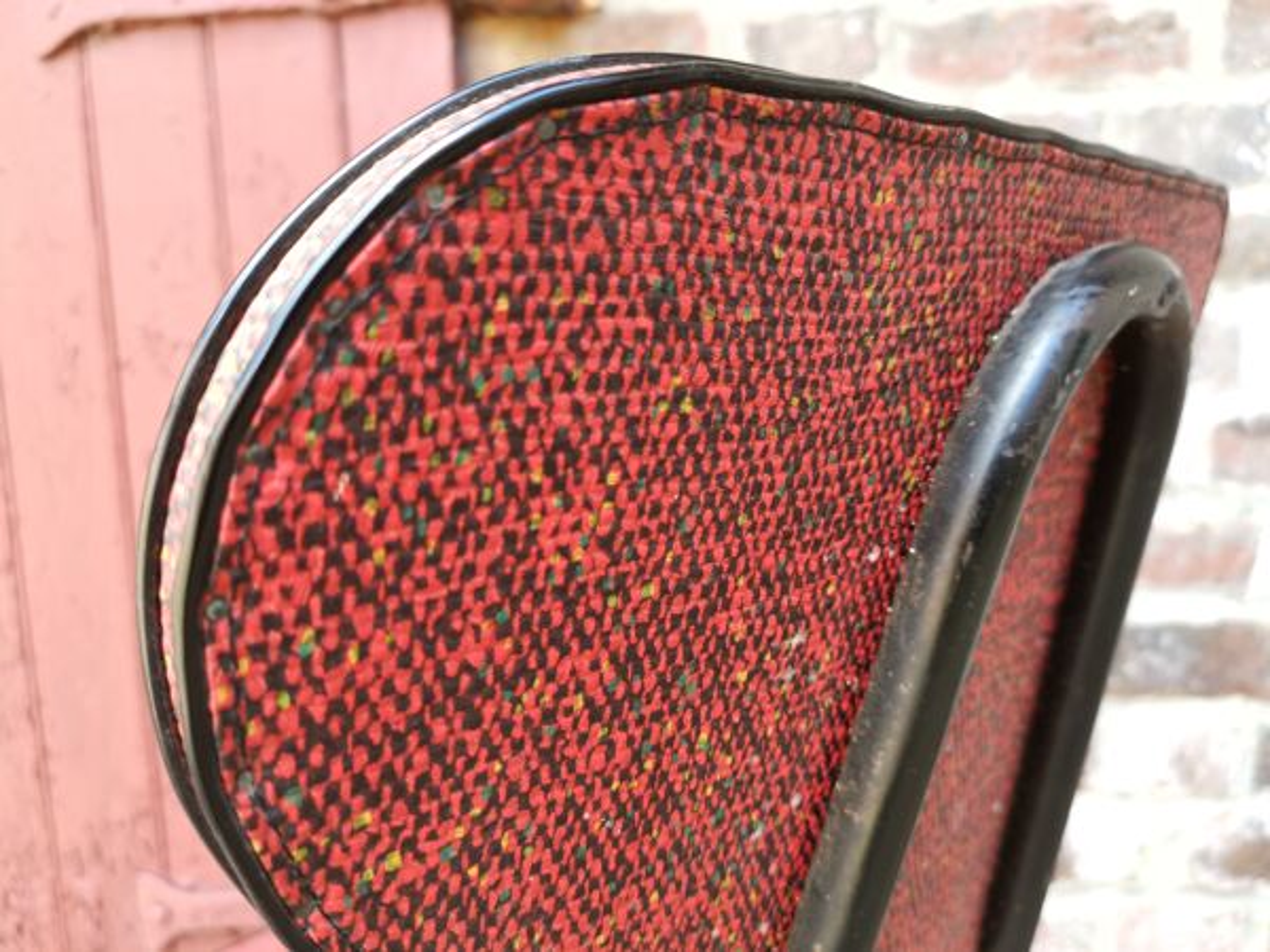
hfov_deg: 65.3
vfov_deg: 51.4
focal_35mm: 27
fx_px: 991
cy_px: 476
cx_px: 635
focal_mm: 5.58
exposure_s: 1/100
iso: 100
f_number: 1.8
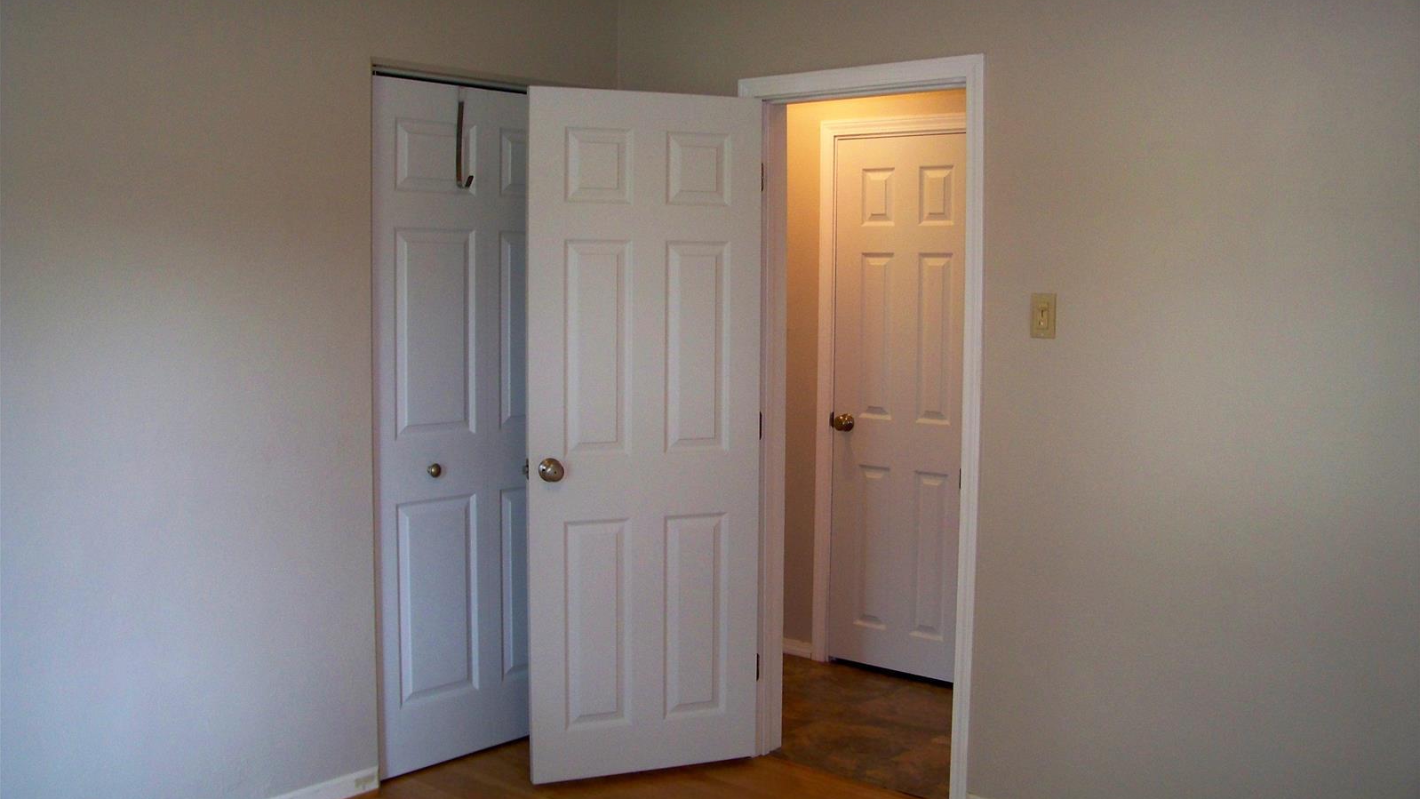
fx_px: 1356
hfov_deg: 55.3
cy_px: 383
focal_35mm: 36
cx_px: 710
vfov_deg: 32.8
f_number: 2.8
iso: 200
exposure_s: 1/30
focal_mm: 5.85
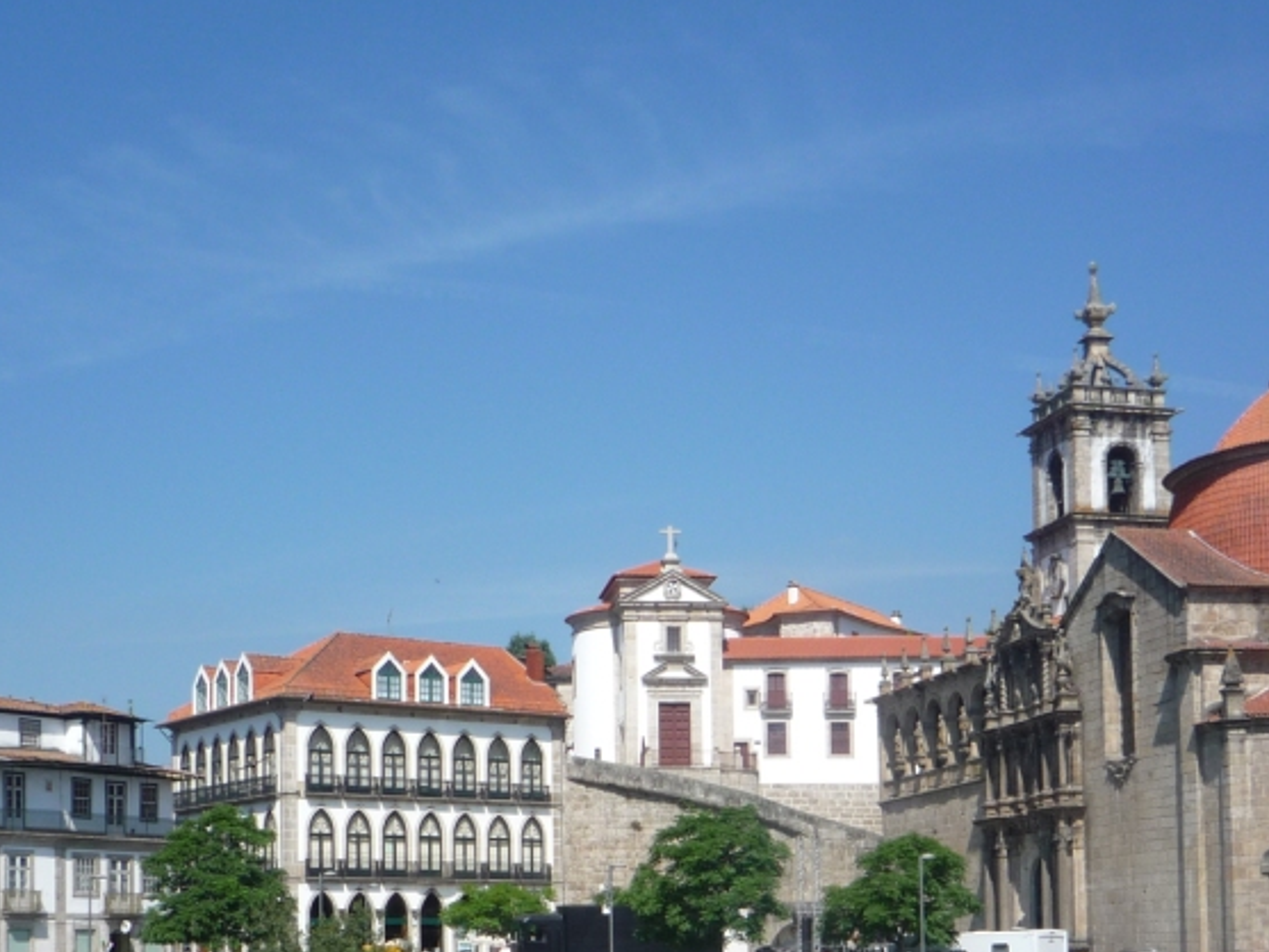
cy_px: 838
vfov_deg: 25.0
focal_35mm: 57
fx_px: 2090
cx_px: 709
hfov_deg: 33.7
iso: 100
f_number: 5.6
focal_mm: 5.3
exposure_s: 1/400
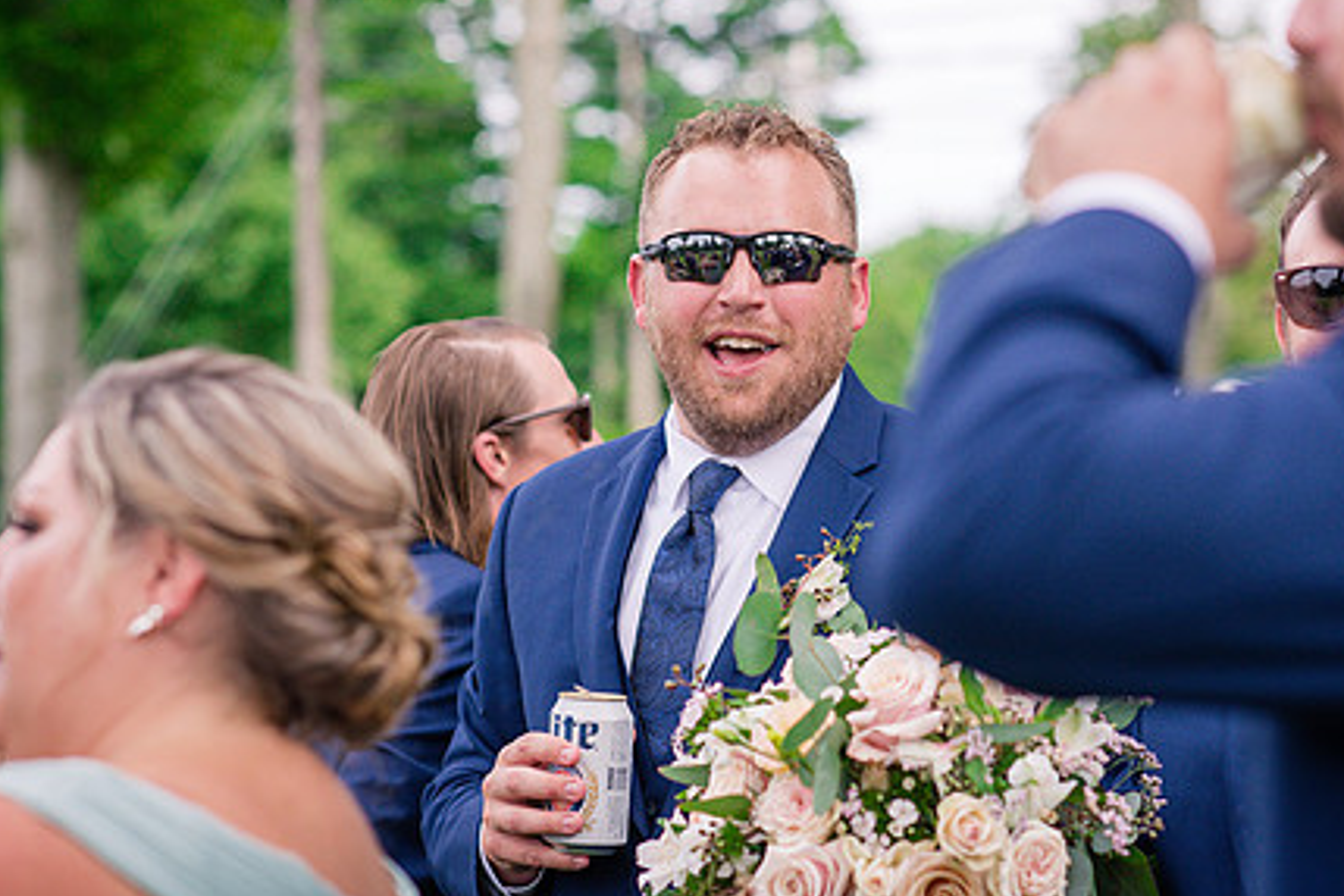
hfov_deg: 17.8
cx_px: 821
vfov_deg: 11.9
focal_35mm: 115
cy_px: 359
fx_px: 4293
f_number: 3.2
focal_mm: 85
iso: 500
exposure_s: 1/2500
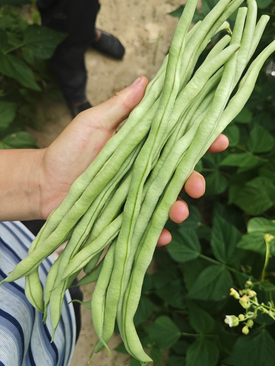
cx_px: 149
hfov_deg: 53.0
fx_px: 275
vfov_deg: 67.3
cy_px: 173
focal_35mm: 26
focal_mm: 5.43
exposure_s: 1/248
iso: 50
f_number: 1.8
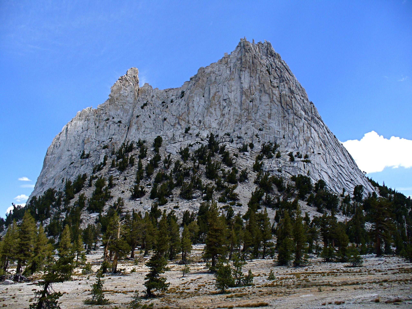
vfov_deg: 38.7
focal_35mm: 37
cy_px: 154
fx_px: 440
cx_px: 206
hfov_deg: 50.1
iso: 80
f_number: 5.6
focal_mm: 6.1
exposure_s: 1/320
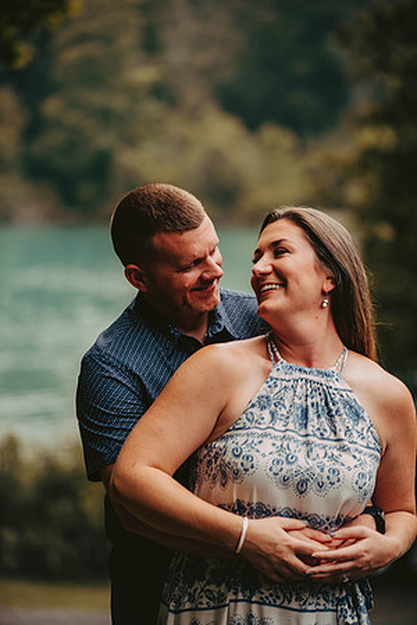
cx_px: 208
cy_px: 312
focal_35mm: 125
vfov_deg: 16.4
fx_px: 2172
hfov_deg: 11.0
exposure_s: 1/125
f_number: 2.8
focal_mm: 125
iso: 320
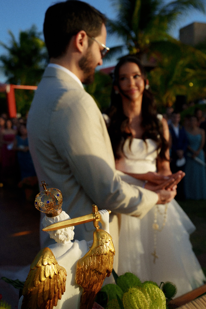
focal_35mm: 35
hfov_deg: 37.9
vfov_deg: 54.4
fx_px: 300
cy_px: 154
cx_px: 103
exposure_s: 1/3200
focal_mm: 35
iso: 500
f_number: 5.6
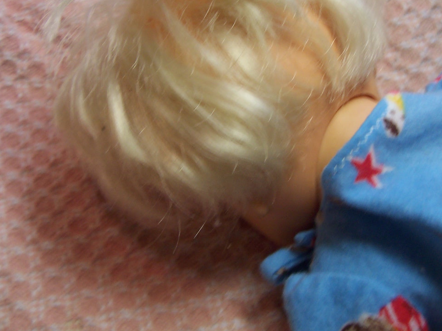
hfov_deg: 41.2
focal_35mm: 46
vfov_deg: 31.5
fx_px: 587
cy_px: 137
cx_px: 243
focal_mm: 5.6
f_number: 2.8
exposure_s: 1/60
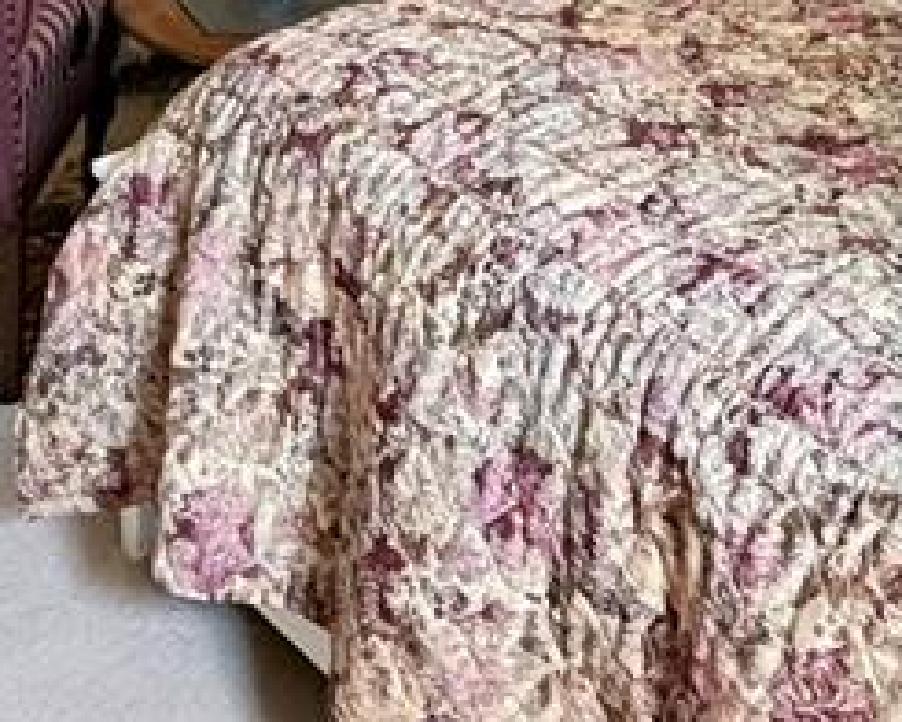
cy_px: -328
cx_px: 696
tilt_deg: -9.6
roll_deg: -2.3
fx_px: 1522
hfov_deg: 32.3
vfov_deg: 22.4
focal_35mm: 57
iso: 640
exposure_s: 1/60
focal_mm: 2.22
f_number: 2.2
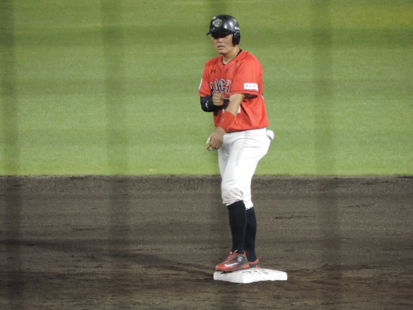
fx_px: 9545
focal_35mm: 800
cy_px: 155
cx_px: 206
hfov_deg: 2.5
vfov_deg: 1.9
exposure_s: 1/50
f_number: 5.2
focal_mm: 142.6
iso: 800
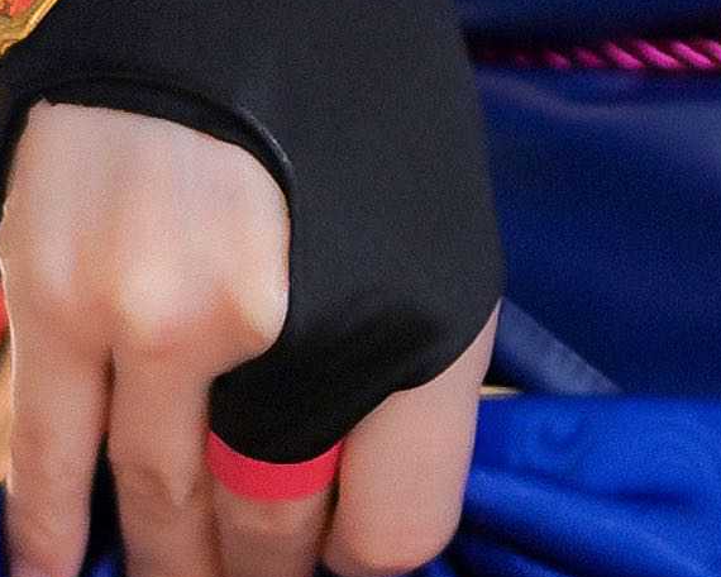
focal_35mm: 346
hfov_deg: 5.6
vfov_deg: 4.4
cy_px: -549
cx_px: 820
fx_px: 7383
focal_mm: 35
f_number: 1.6
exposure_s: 1/160
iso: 100
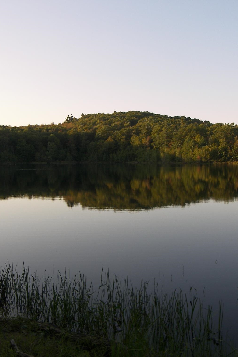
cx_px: 117
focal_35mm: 46
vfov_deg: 42.7
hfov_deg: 29.2
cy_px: 178
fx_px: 456
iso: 50
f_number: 3.2
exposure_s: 1/250
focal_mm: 6.9
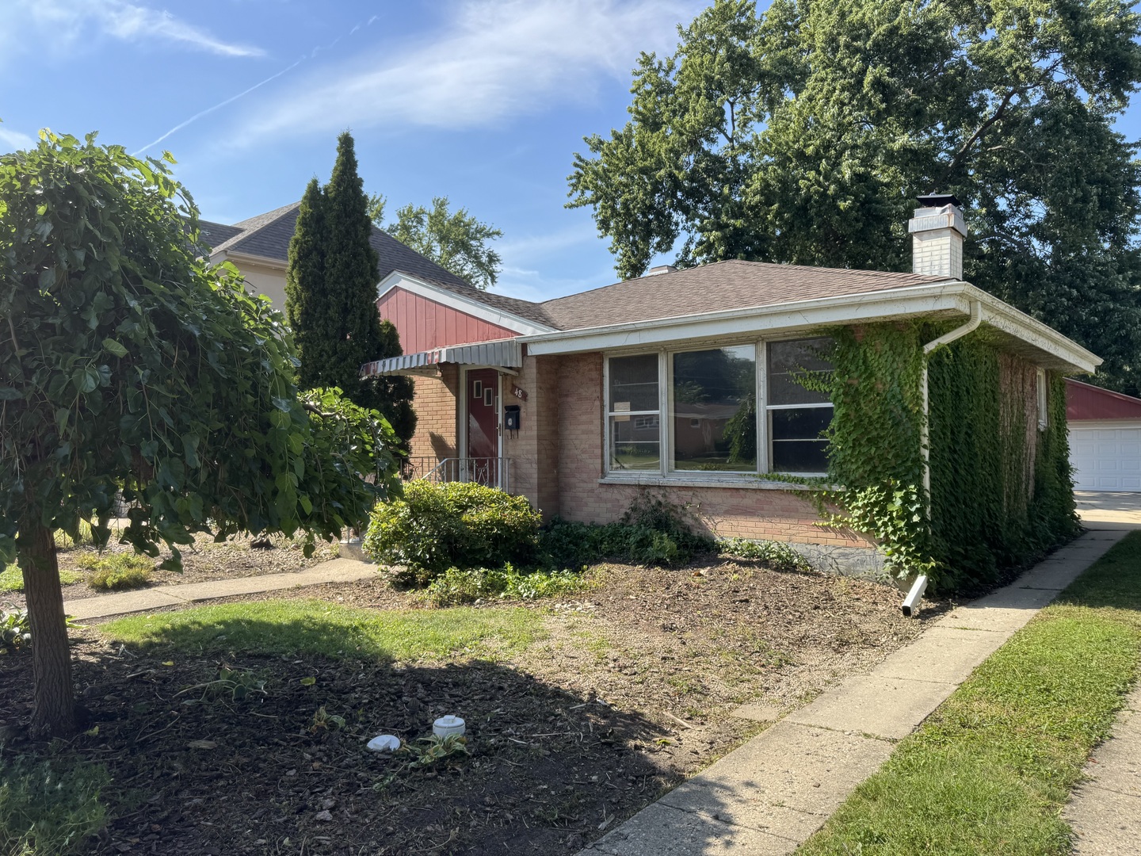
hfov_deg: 71.6
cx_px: 570
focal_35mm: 24
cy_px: 428
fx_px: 791
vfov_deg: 56.8
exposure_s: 1/2331
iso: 80
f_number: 1.78
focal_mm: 6.76
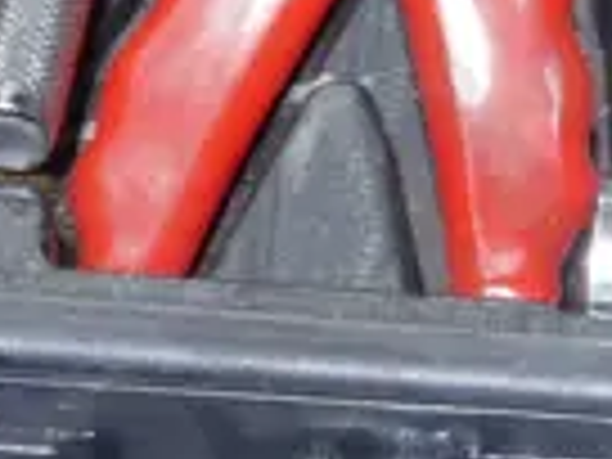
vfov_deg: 5.8
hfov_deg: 7.6
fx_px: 4526
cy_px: -200
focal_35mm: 256
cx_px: 1012
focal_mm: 17
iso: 500
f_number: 4
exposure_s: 1/60
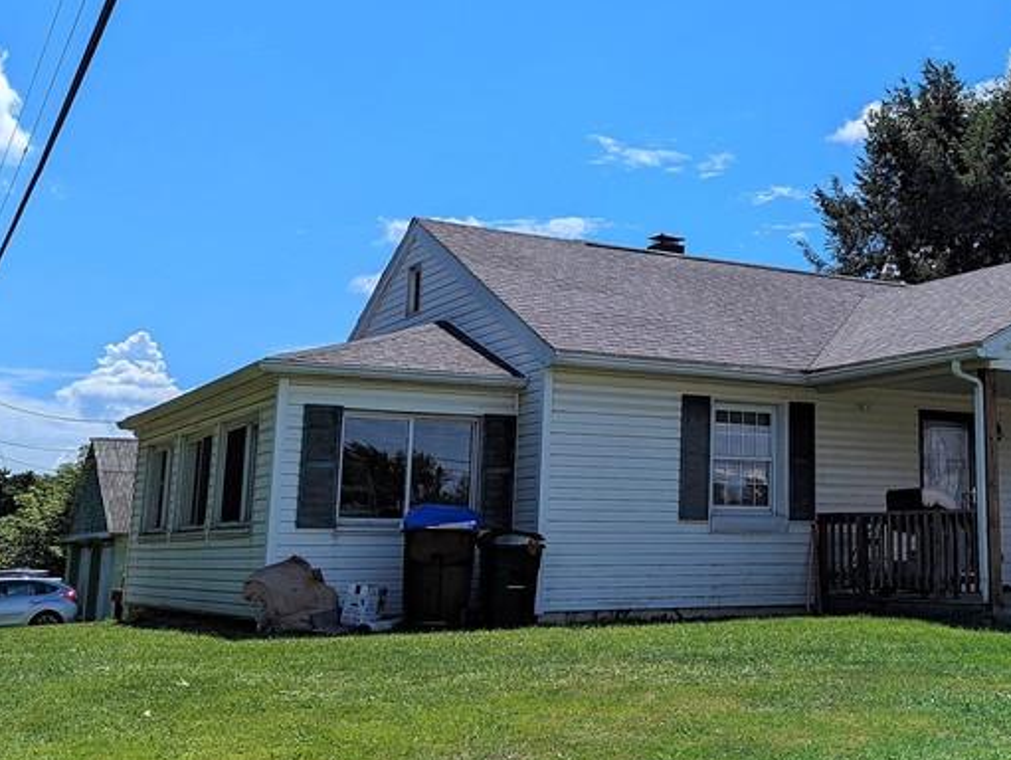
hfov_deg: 37.9
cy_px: 279
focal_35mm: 48
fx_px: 1403
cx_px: 832
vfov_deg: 30.2
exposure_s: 1/4717
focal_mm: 6.81
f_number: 1.85
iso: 44
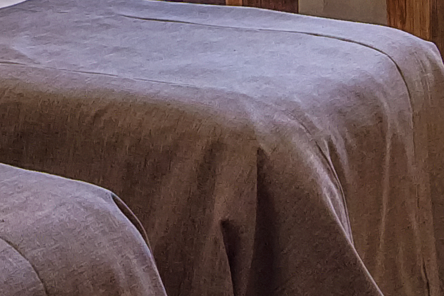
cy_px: -187
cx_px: -159
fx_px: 1295
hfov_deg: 18.0
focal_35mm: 105
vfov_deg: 12.2
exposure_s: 1/30
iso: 100
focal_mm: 14
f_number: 8
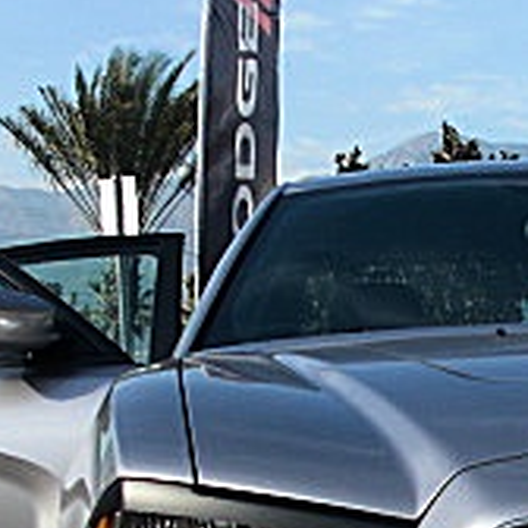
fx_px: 2088
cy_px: 528
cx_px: 522
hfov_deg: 14.2
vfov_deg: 14.2
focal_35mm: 121
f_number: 2.8
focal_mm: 6.3
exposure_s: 1/500
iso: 50
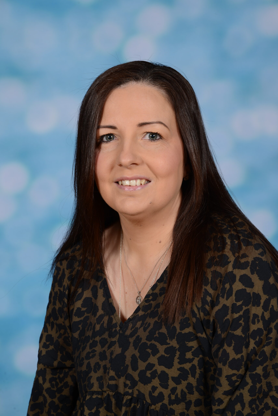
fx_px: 1389
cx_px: 139
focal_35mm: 120
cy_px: 208
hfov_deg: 11.4
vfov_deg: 17.1
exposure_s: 1/160
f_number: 11
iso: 100
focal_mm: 120
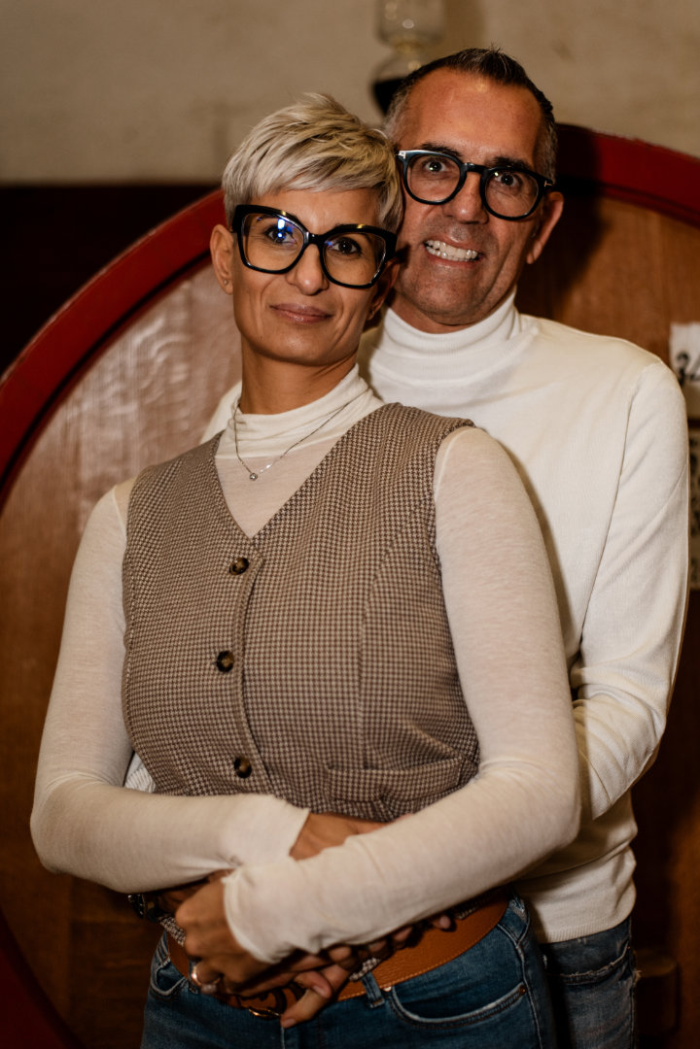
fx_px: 1458
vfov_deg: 39.6
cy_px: 524
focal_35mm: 50
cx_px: 350
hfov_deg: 27.0
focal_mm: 50
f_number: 1.8
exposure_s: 1/200
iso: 250
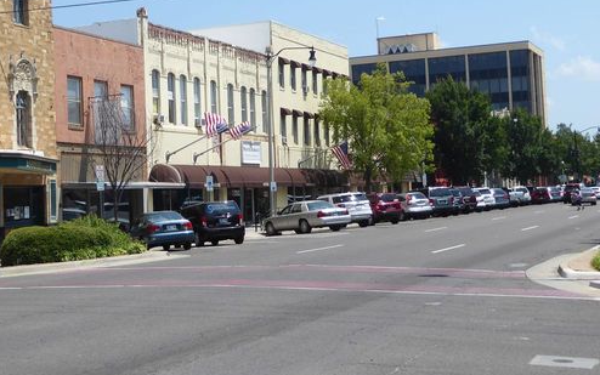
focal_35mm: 67
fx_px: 1096
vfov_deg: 19.4
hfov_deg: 30.4
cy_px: 136
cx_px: 192
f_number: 3.7
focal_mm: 6.7
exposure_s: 1/640
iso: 80
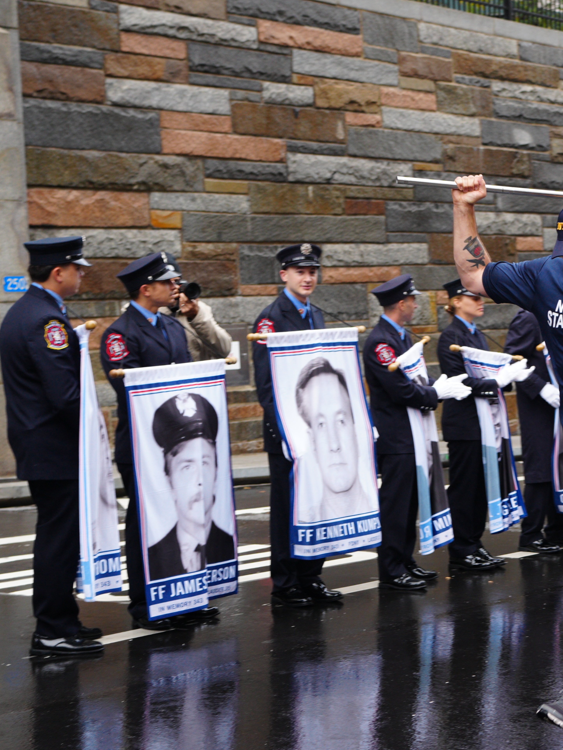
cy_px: 337
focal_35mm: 82
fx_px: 1778
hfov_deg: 17.4
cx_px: 614
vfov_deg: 23.8
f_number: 4
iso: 400
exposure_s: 1/160
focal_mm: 38
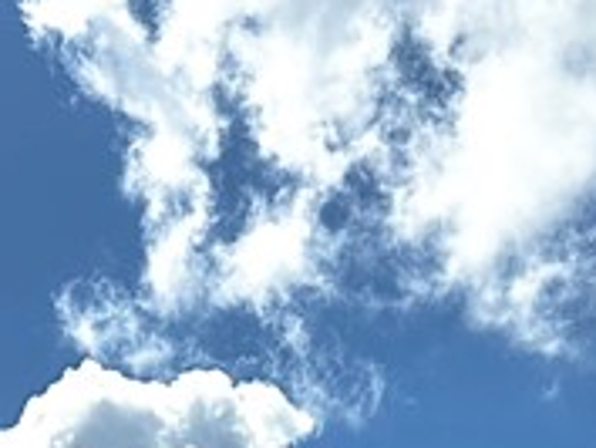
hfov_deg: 14.0
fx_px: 2395
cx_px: 613
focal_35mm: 139
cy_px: 1226
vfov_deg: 9.1
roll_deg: -1.5
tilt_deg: +3.9
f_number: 1.78
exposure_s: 1/7576
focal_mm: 6.86
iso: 80
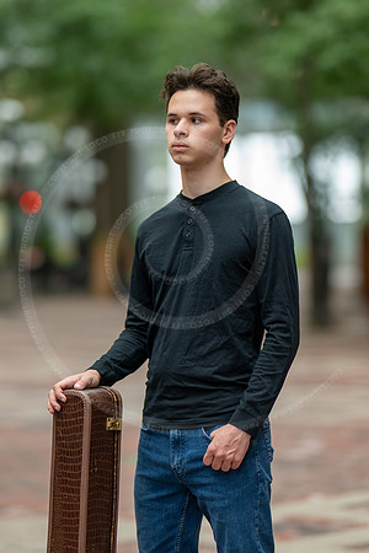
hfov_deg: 10.8
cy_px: 276
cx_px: 184
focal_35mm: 127
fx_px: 1952
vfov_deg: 16.1
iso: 250
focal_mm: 85
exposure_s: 1/400
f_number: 1.2
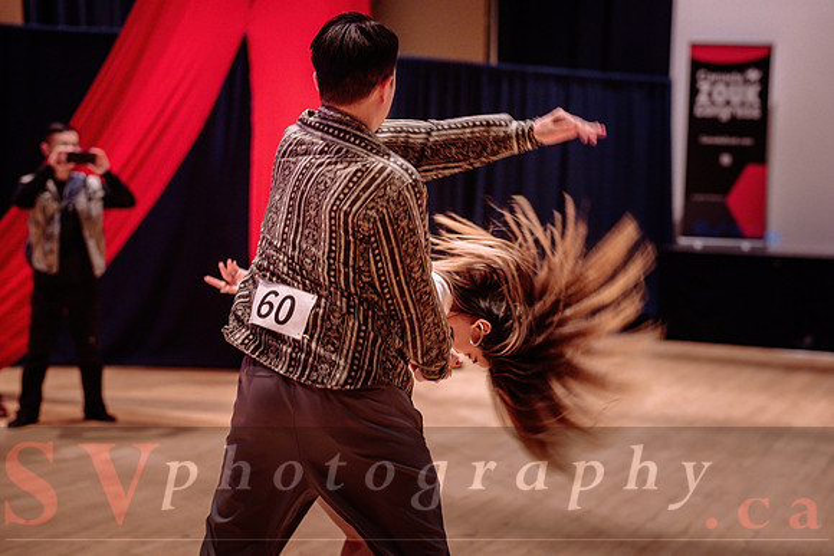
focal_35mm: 58
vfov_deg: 23.6
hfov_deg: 34.7
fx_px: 1333
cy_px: 299
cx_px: 480
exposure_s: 1/160
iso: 1600
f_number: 1.8
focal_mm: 50
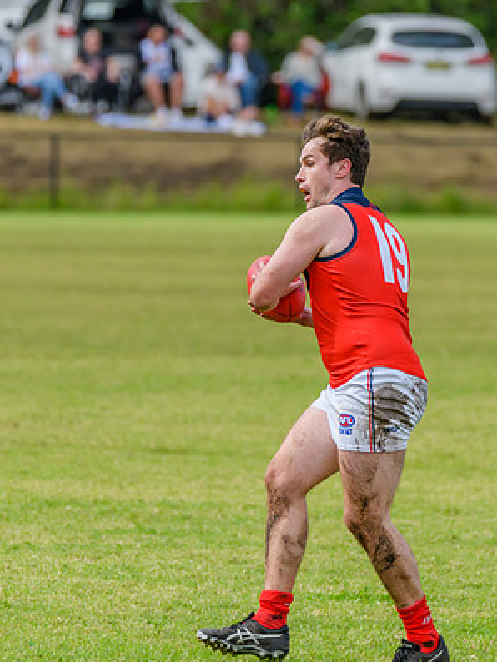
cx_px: 313
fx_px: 11805
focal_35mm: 617
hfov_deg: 2.4
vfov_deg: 3.2
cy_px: 314
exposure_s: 1/2000
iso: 1000
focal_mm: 360
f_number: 6
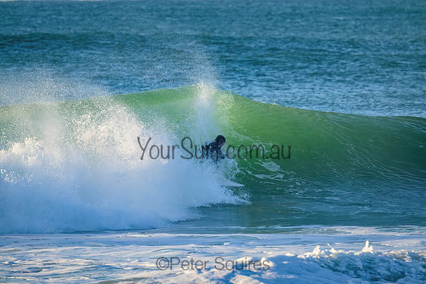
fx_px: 7456
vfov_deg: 2.2
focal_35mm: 630
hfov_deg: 3.3
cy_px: 142
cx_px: 213
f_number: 11
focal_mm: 630
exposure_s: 1/1600
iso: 2500
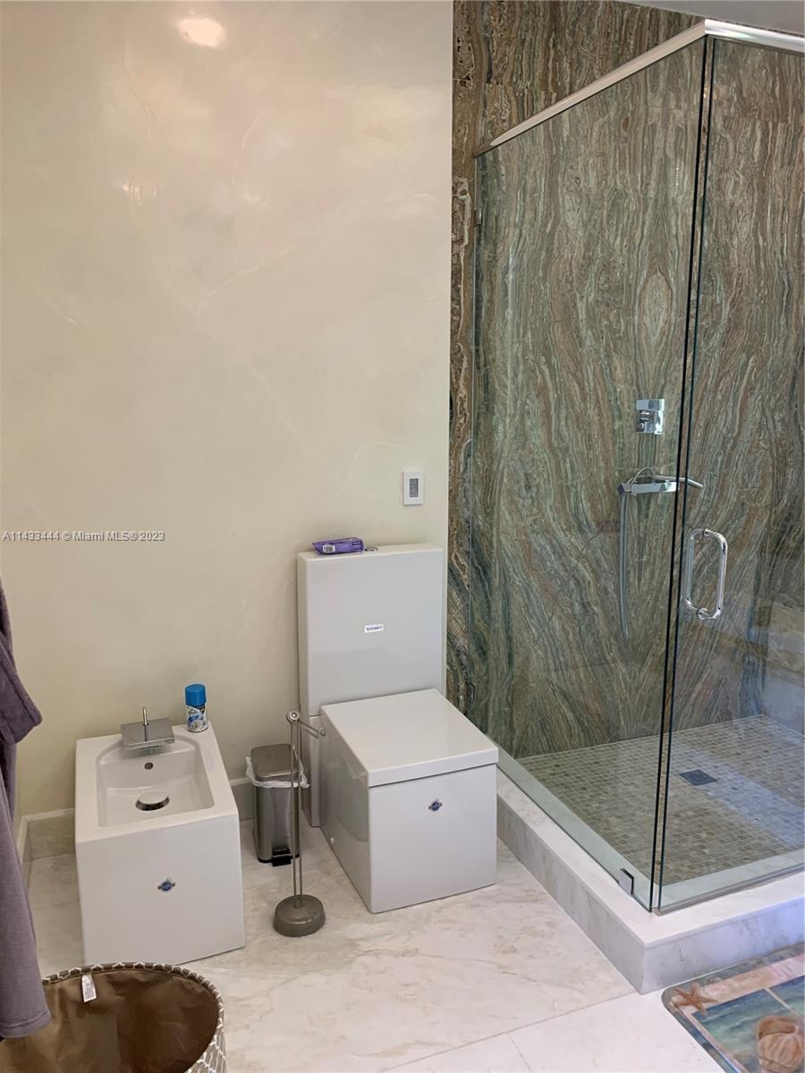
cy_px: 536
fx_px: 806
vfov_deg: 67.3
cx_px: 402
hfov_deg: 53.1
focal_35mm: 26
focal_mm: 4.25
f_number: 1.8
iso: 125
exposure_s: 1/60
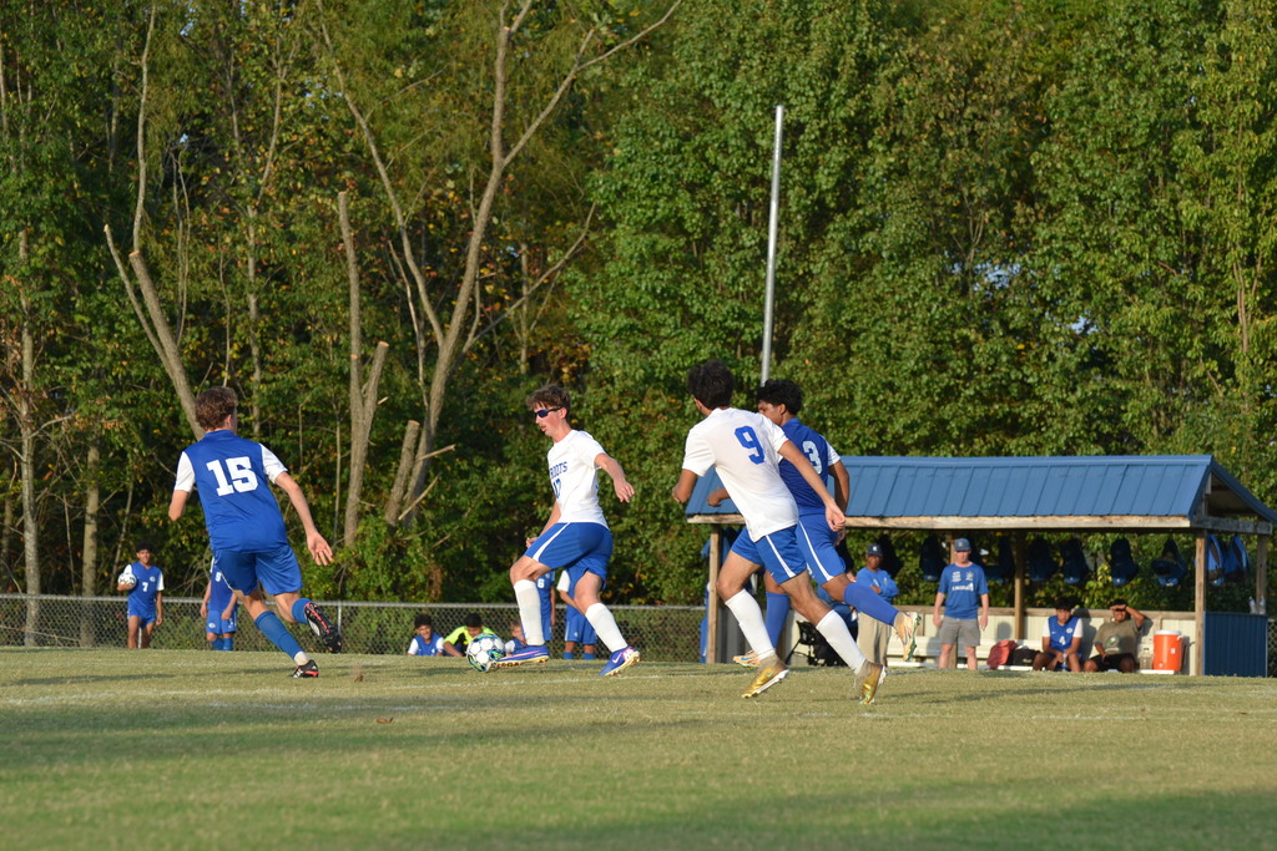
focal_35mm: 174
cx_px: 638
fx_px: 6173
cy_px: 426
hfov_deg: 11.8
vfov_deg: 7.9
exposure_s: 1/1000
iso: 400
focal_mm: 116
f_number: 4.8
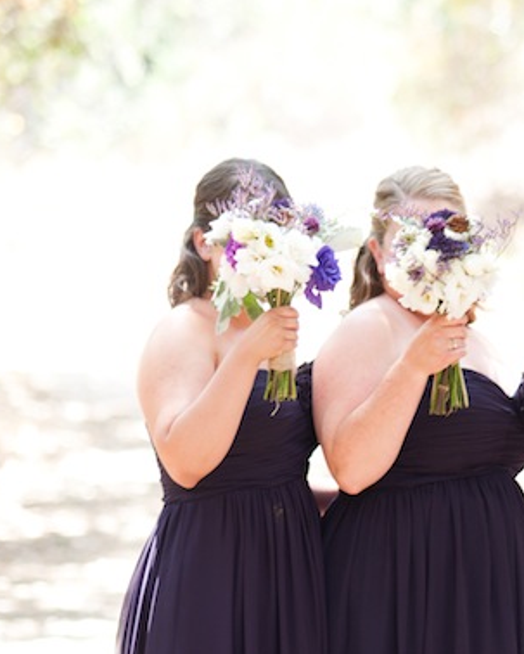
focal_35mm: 190
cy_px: 514
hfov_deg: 8.1
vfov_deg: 10.1
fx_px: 3679
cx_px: 496
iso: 320
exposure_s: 1/250
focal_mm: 85
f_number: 2.8
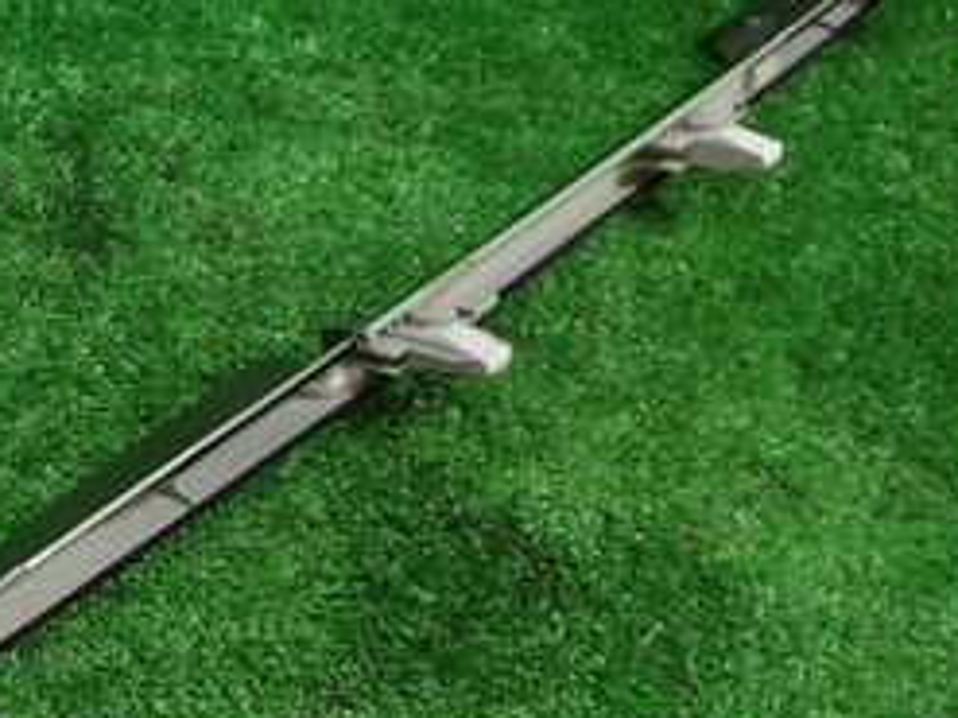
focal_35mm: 73
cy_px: 590
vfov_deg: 19.9
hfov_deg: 25.4
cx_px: 0
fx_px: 2019
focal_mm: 5.4
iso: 200
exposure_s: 1/40
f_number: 2.3
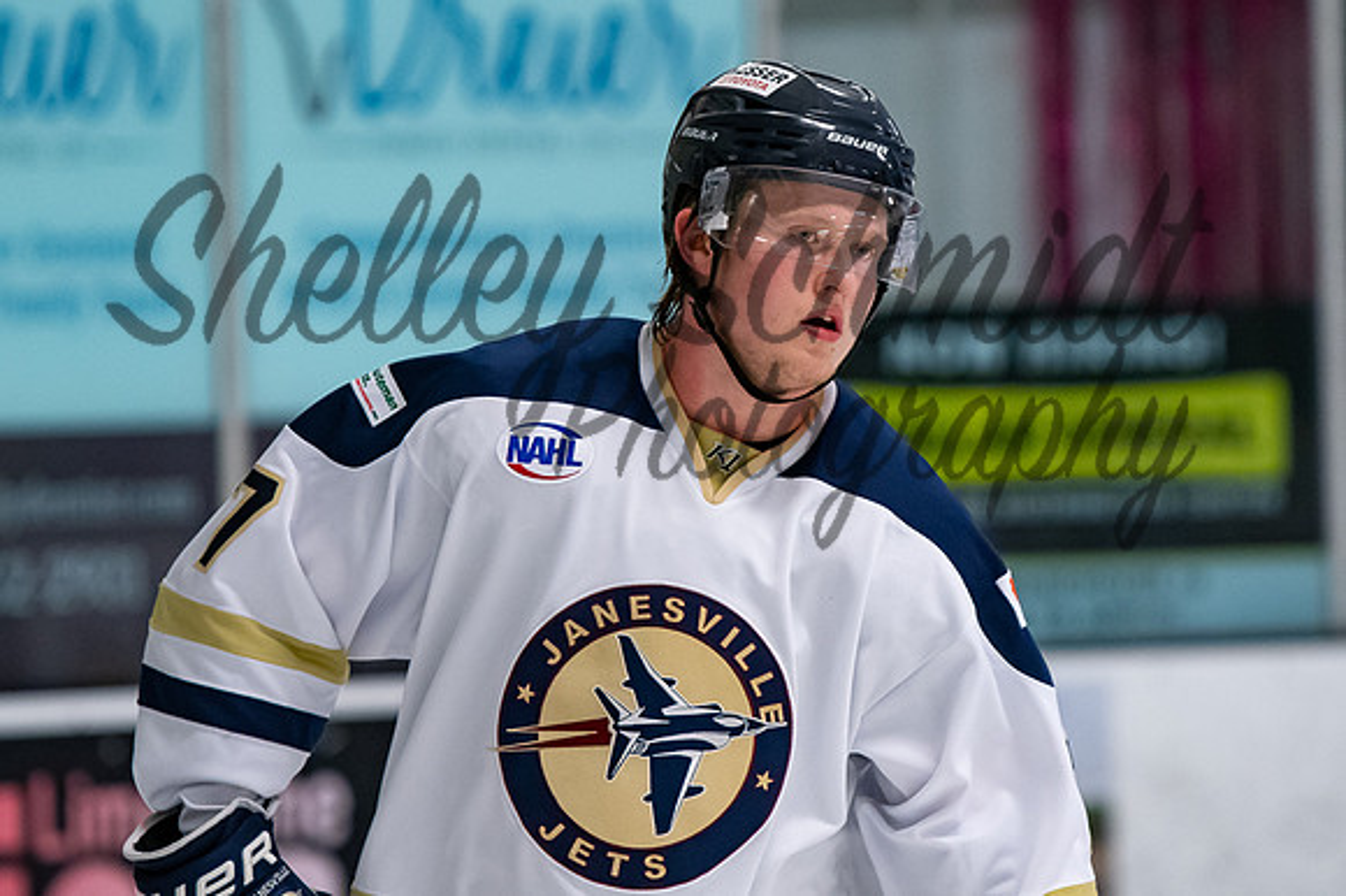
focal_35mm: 420
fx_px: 15707
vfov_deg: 3.3
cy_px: 389
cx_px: 738
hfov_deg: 4.9
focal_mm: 200
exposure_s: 1/800
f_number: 3.2
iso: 2000
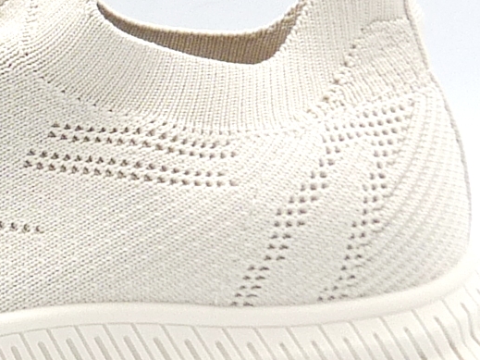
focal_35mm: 148
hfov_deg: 13.1
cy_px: 170
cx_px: -58
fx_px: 2052
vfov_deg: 10.0
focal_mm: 4.8
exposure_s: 1/200
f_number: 4.5
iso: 100
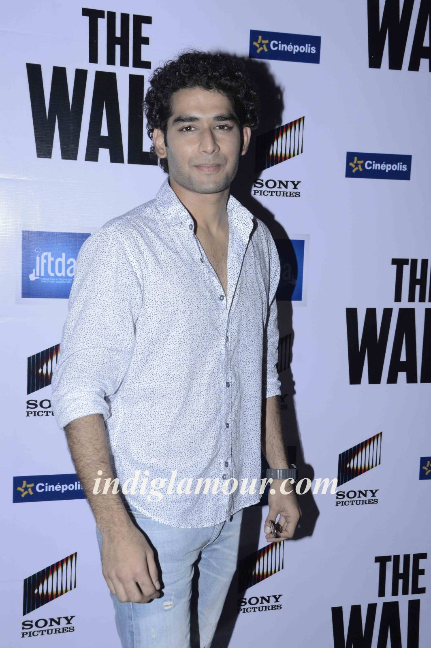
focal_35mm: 48
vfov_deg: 41.1
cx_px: 216
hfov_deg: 28.0
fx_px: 863
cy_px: 324
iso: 800
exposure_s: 1/160
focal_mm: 32
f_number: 10
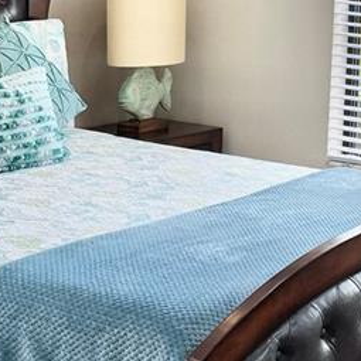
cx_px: 391
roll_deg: -2.8
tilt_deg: -7.2
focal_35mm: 100
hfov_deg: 16.9
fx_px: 1180
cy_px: 79
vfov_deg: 17.3
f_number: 1.78
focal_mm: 6.76
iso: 80
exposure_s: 1/289
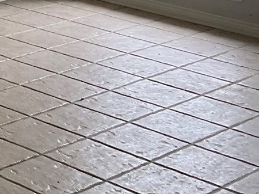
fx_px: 987
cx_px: -200
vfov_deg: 10.7
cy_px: -119
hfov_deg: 13.5
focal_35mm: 132
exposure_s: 1/120
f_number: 1.8
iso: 25
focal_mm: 3
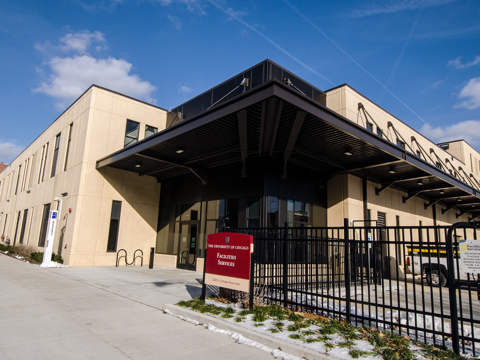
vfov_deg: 58.9
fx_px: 319
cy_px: 180
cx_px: 223
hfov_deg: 73.8
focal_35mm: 23
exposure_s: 1/250
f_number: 16
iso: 100
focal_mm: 14
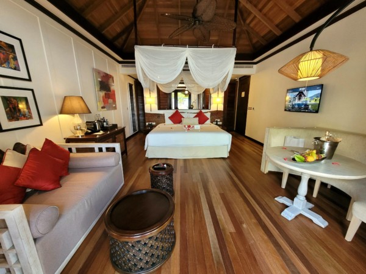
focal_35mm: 13
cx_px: 183
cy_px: 137
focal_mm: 1.74
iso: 320
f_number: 2.2
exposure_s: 1/33
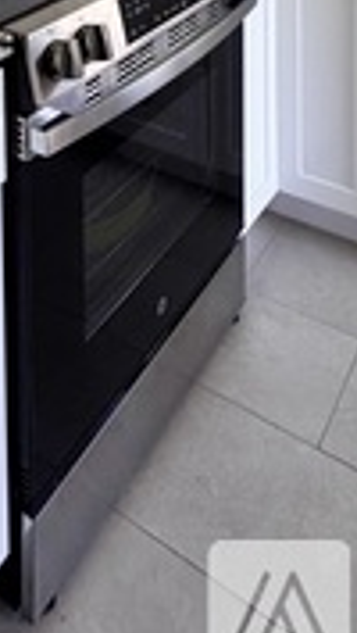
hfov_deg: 27.6
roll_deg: +1.2
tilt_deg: -2.0
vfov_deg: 33.2
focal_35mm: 43
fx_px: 721
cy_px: -211
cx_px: 116
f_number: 2.2
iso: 320
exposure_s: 1/87
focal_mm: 2.22
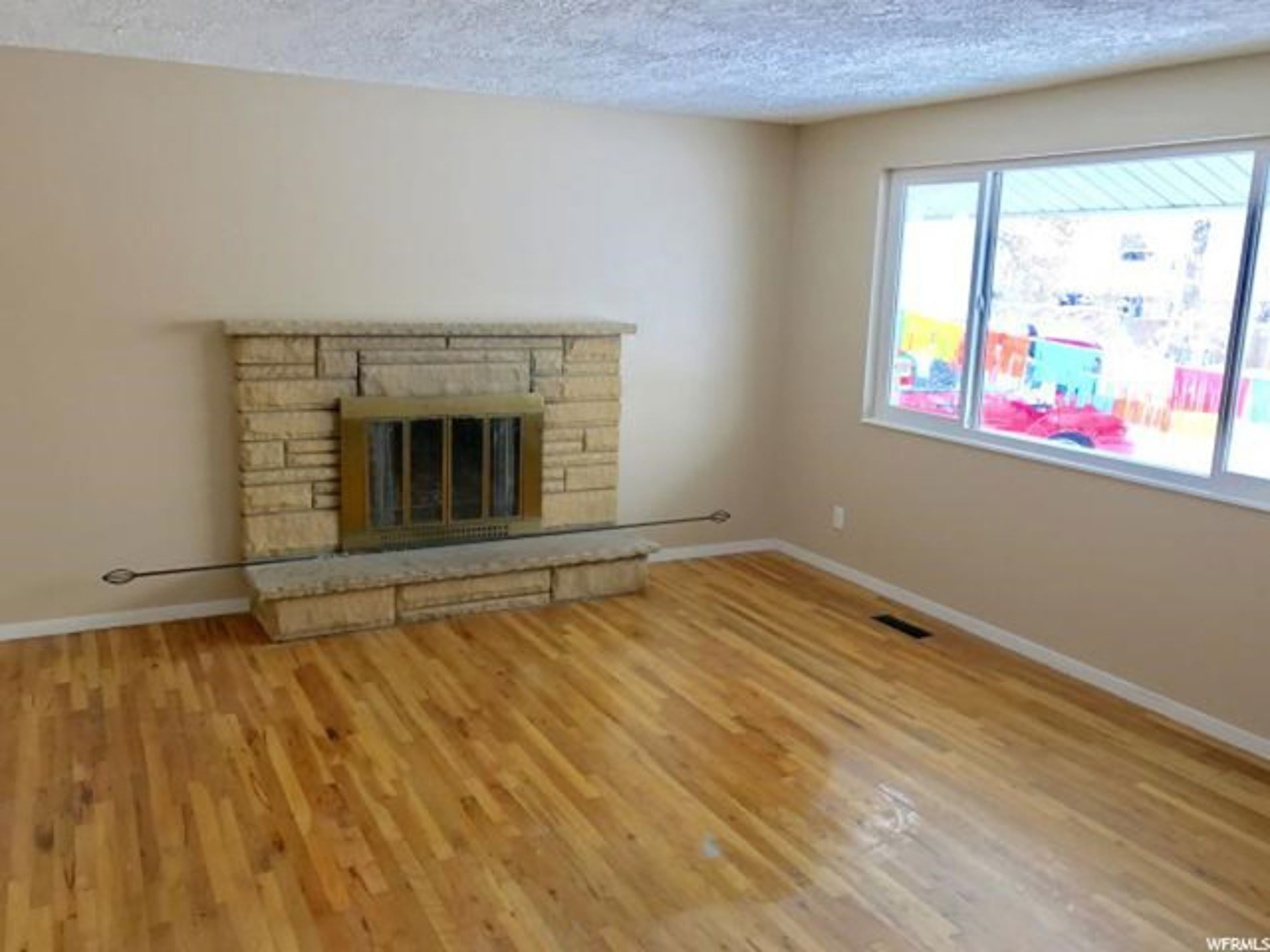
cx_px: 635
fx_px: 1027
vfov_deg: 49.7
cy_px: 476
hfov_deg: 63.4
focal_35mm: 28
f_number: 1.8
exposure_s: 1/40
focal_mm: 3.99
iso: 20
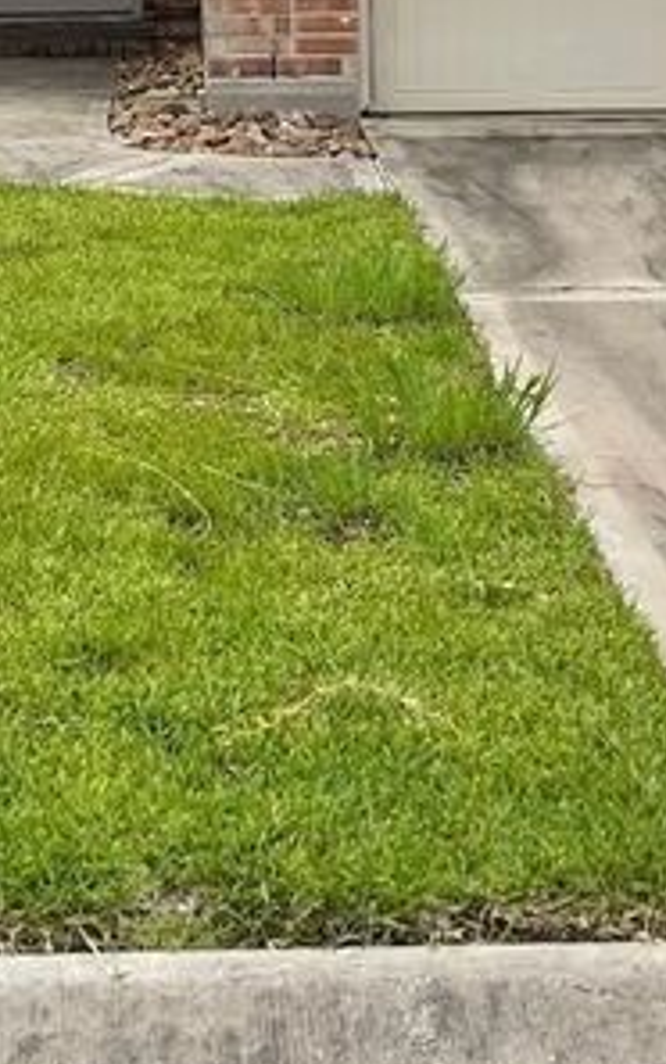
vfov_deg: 20.9
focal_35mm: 95
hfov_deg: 13.7
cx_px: 165
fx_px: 2755
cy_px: -86
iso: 32
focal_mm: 5.1
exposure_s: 1/3788
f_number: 1.6
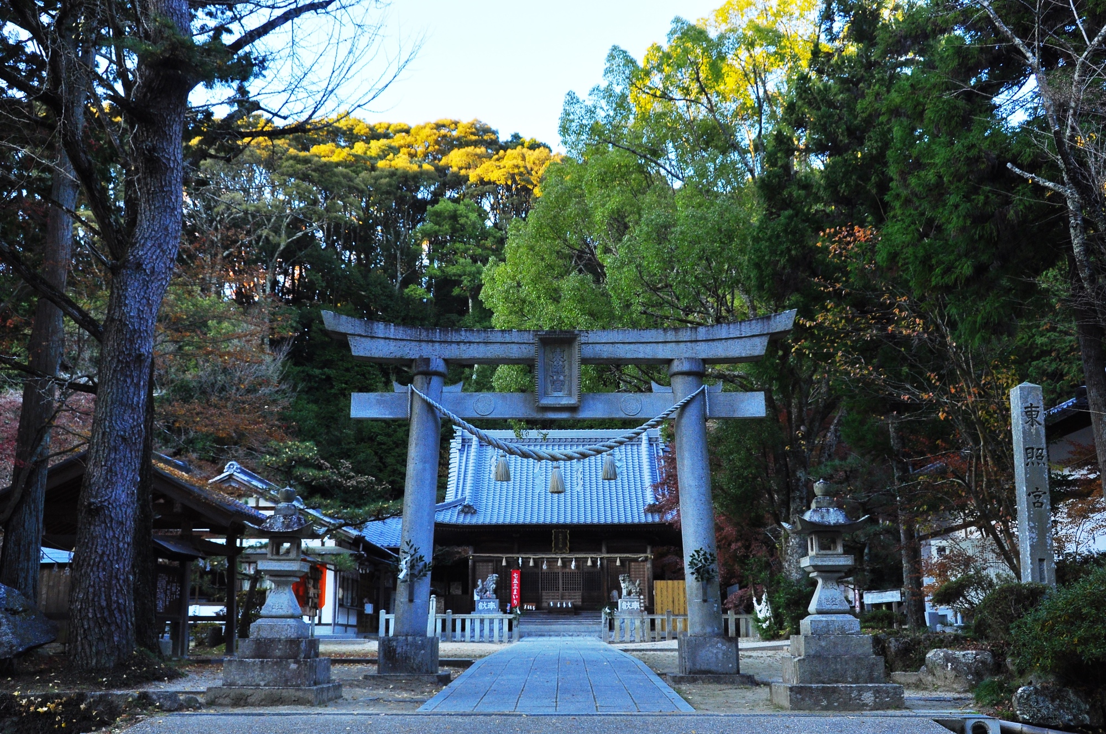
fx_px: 1105
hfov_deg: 53.2
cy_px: 367
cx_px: 553
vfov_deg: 36.8
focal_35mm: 36
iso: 400
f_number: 8
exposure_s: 1/60
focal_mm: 24
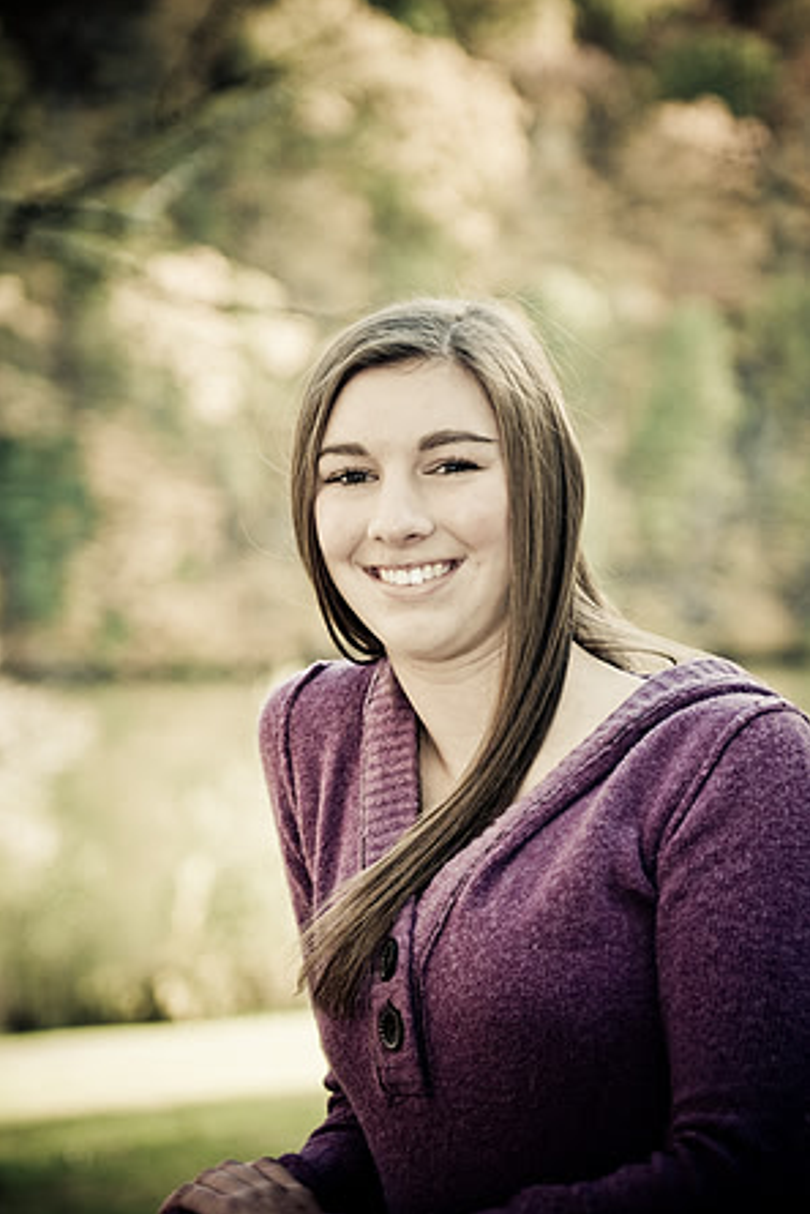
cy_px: 608
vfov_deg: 21.7
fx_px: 3170
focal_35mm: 94
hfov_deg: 14.6
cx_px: 405
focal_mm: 62
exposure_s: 1/125
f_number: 2.8
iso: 100
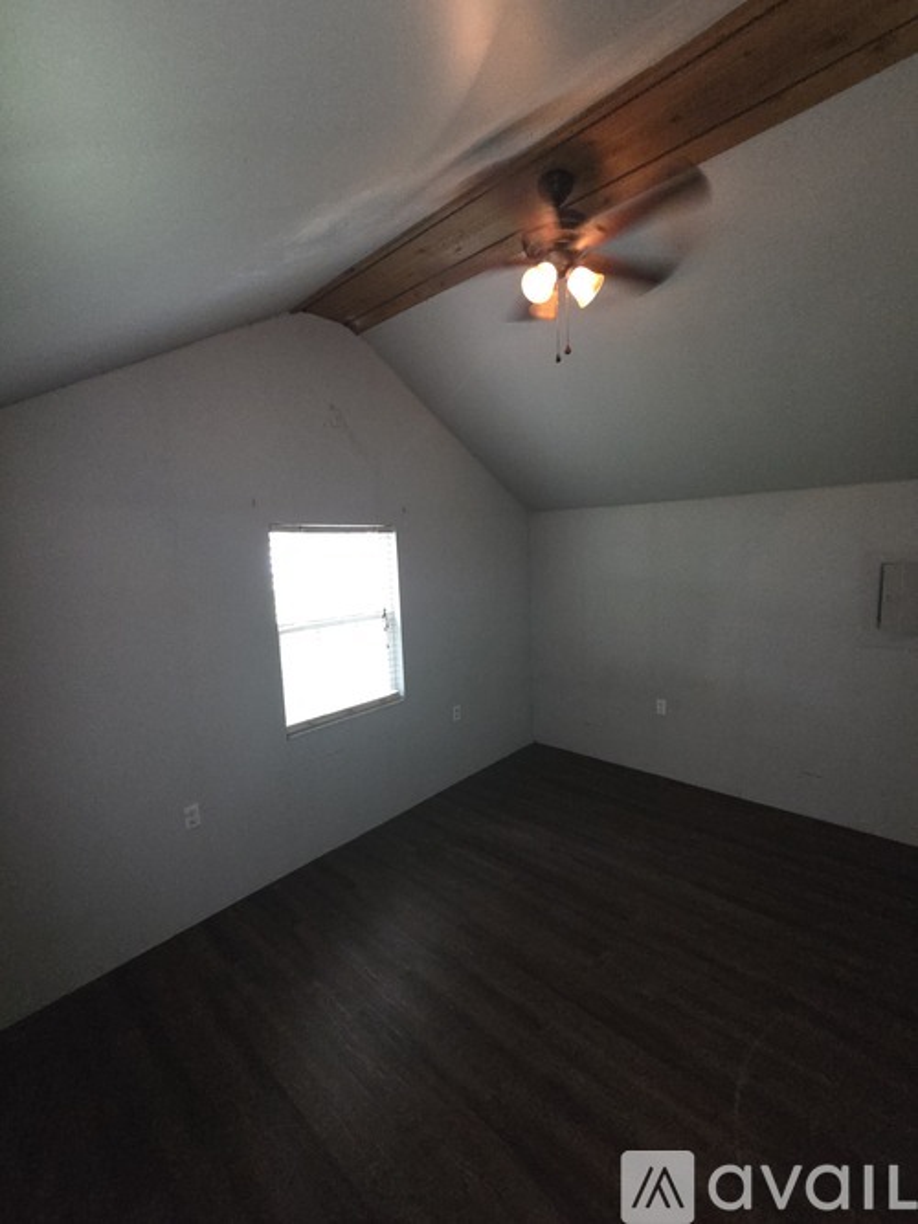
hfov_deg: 89.9
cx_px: 459
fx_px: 460
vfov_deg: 106.2
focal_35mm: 13
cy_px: 612
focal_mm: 2.2
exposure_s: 1/60
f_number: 2.2
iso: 400
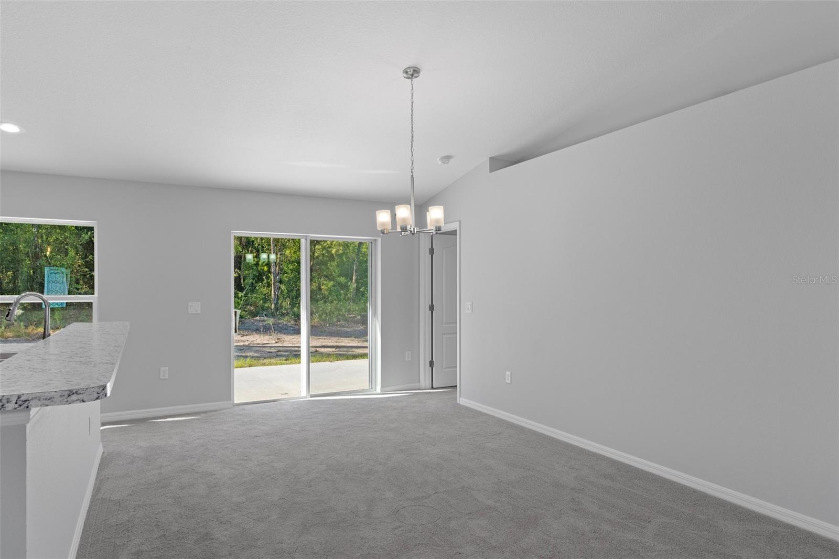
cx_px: 420
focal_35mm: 21
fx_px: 489
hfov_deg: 81.2
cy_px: 280
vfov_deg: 59.5
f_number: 8
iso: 320
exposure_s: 1/8
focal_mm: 14
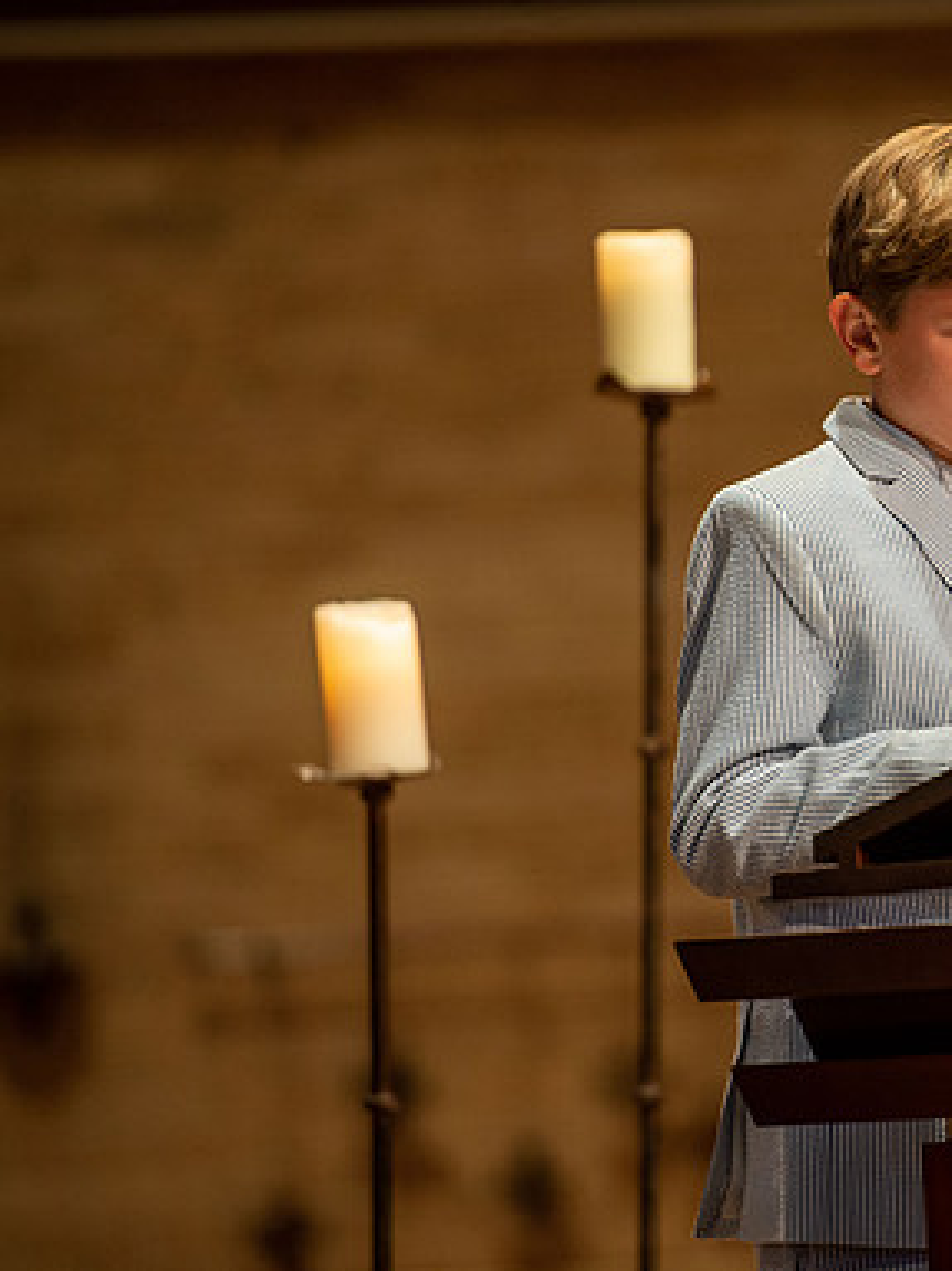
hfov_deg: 5.1
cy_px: 634
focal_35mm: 291
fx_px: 10677
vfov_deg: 6.8
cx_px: 909
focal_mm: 200
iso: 1600
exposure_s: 1/100
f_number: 2.8
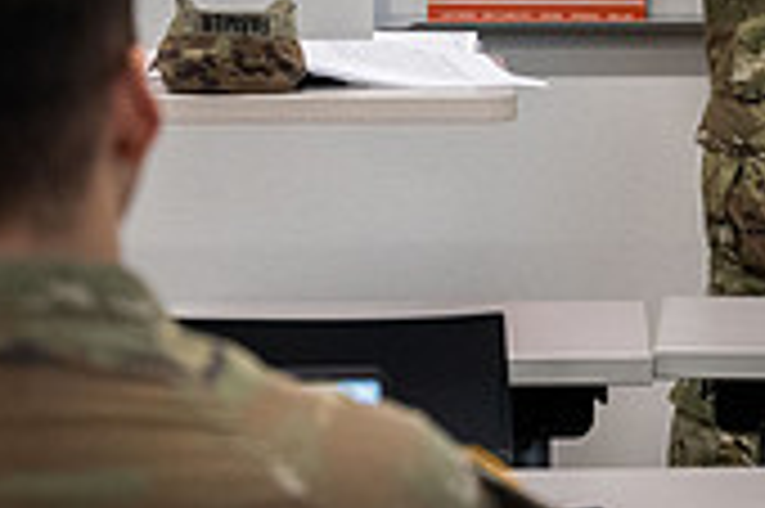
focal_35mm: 241
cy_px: -267
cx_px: 922
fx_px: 5116
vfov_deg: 5.6
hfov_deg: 8.5
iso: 2500
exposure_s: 1/400
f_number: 4
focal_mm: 70
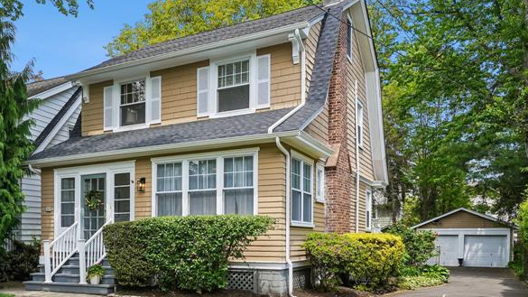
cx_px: 189
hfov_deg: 58.5
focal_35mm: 33
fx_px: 462
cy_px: 215
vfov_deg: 35.0
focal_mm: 18
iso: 160
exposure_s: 1/250
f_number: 8
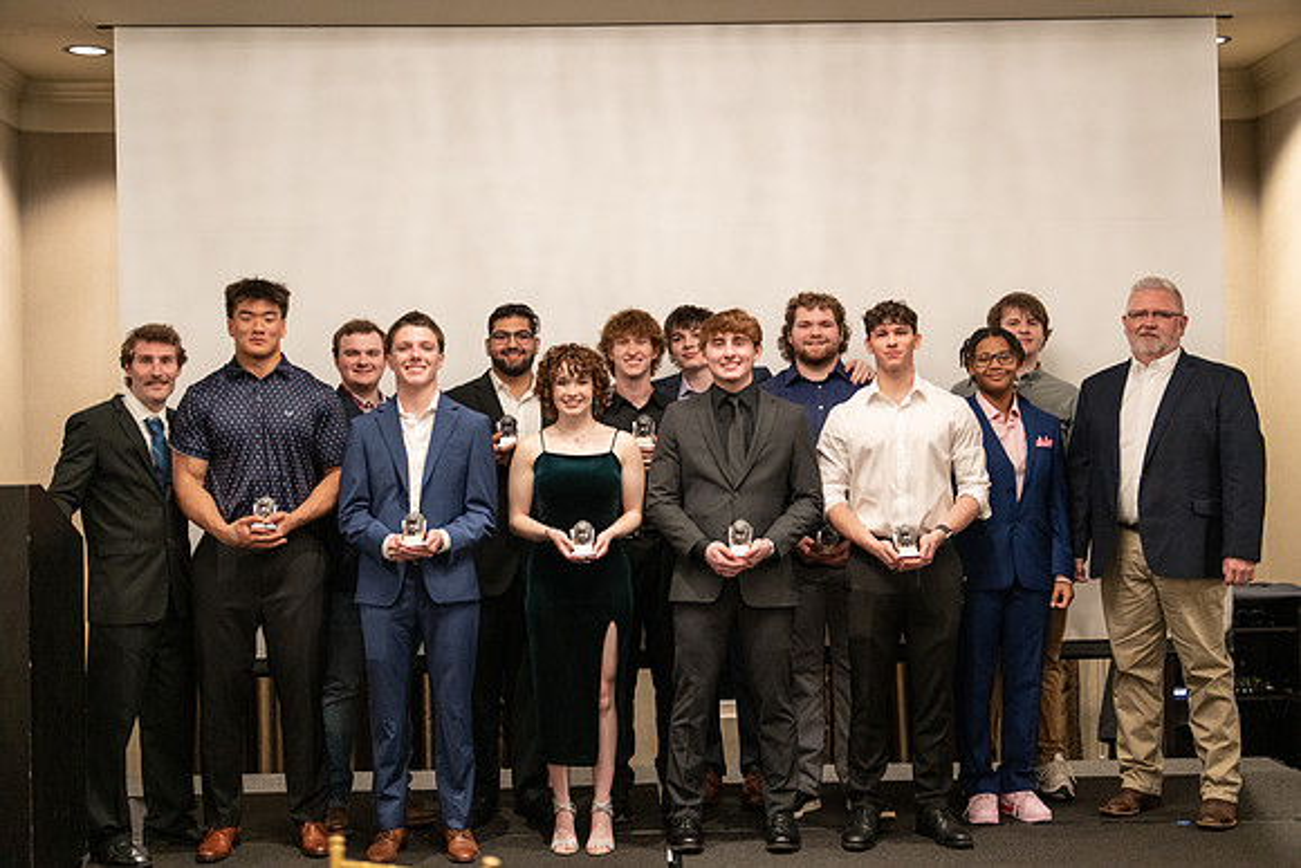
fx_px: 1807
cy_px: 434
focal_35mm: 50
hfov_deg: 39.6
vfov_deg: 27.0
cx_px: 650
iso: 2500
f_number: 1.2
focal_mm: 50
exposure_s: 1/320
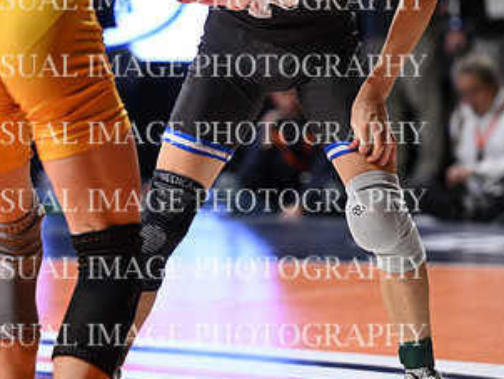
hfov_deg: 7.9
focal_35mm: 249
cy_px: 99
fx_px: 3628
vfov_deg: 6.0
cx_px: 185
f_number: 2.8
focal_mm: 135
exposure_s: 1/1000
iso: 2200
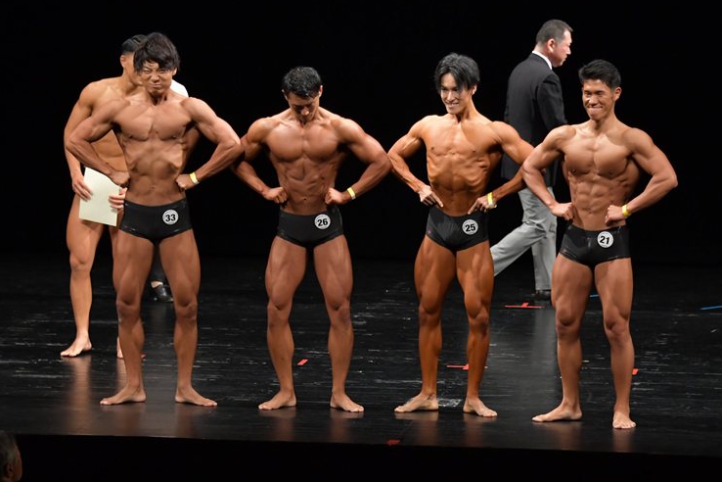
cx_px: 361
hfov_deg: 9.7
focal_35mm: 212
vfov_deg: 6.5
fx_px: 4251
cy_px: 241
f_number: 5.6
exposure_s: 1/400
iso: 3200
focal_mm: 135
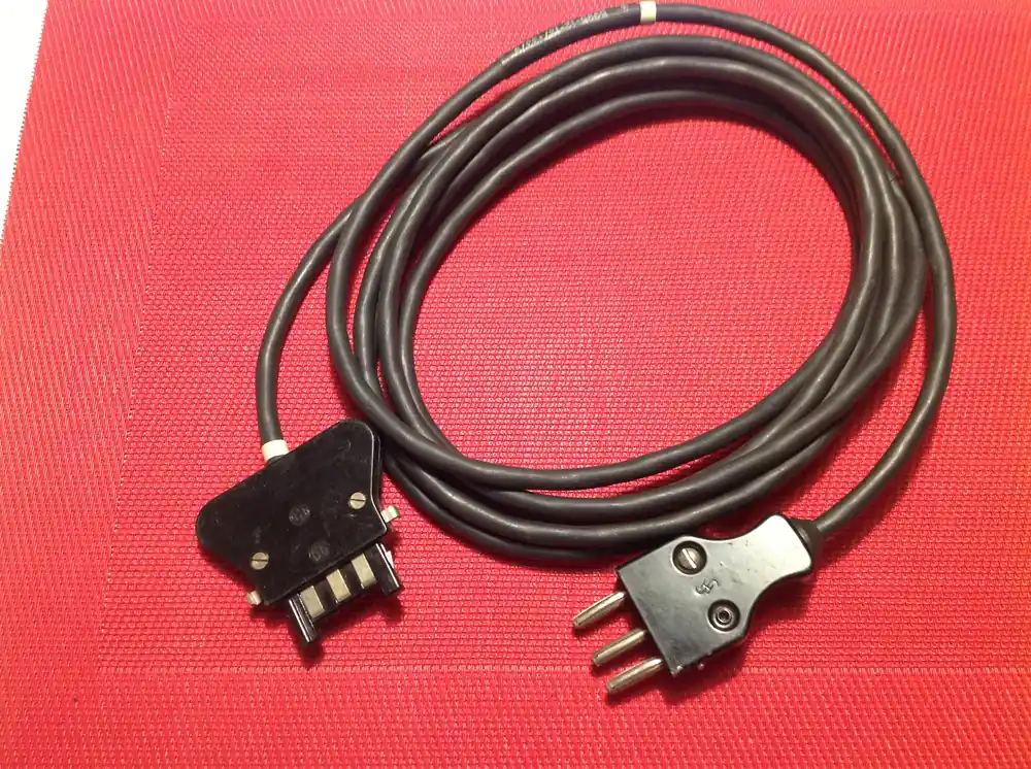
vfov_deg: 40.6
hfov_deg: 52.7
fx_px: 1040
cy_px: 384
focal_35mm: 35
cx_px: 516
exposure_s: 1/15
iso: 250
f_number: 2.4
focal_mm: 4.28
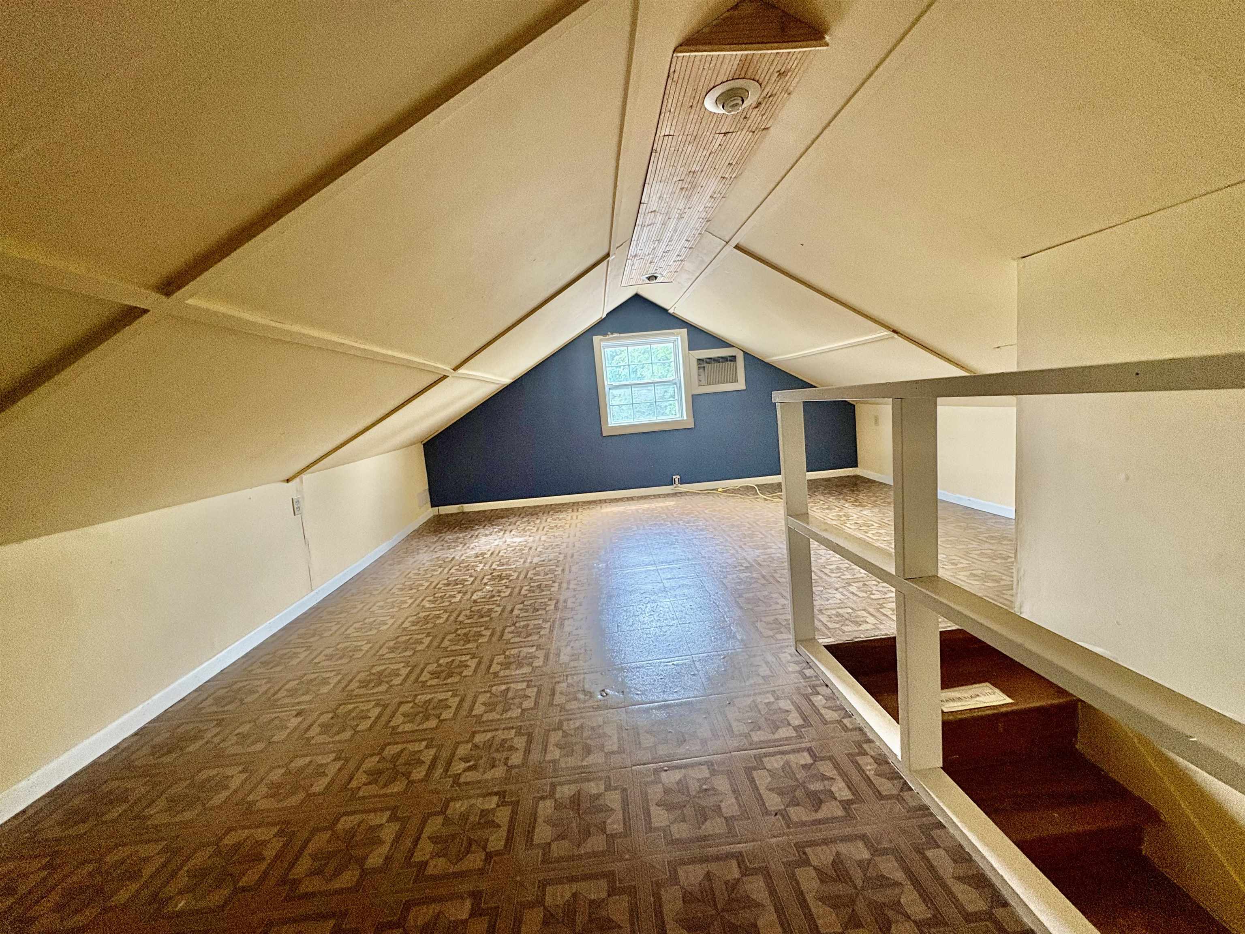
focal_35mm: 14
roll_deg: +5.5
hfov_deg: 102.1
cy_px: 467
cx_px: 622
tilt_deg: -6.7
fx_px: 504
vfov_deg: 85.7
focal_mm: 2.22
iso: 200
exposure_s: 1/61
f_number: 2.2
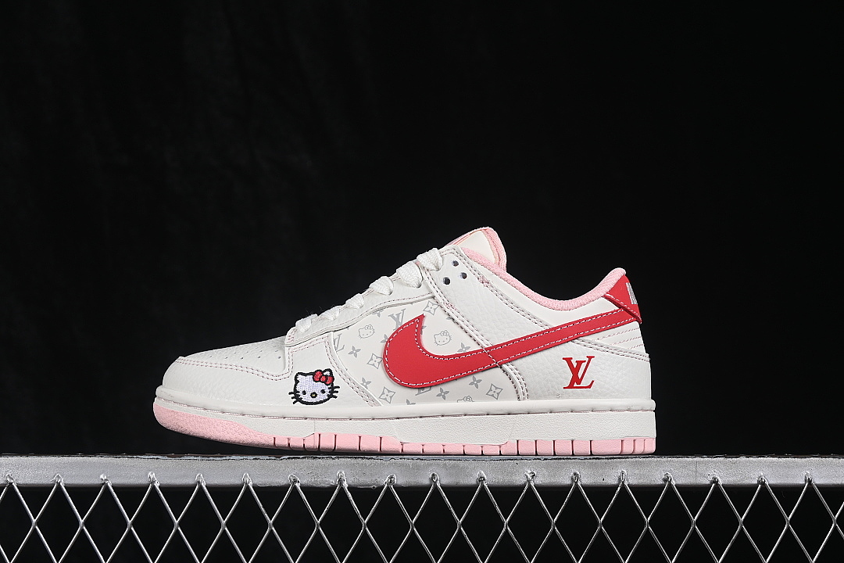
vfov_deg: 18.2
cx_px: 422
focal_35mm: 75
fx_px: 1758
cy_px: 282
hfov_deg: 27.0
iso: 160
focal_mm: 50
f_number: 8
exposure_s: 1/80
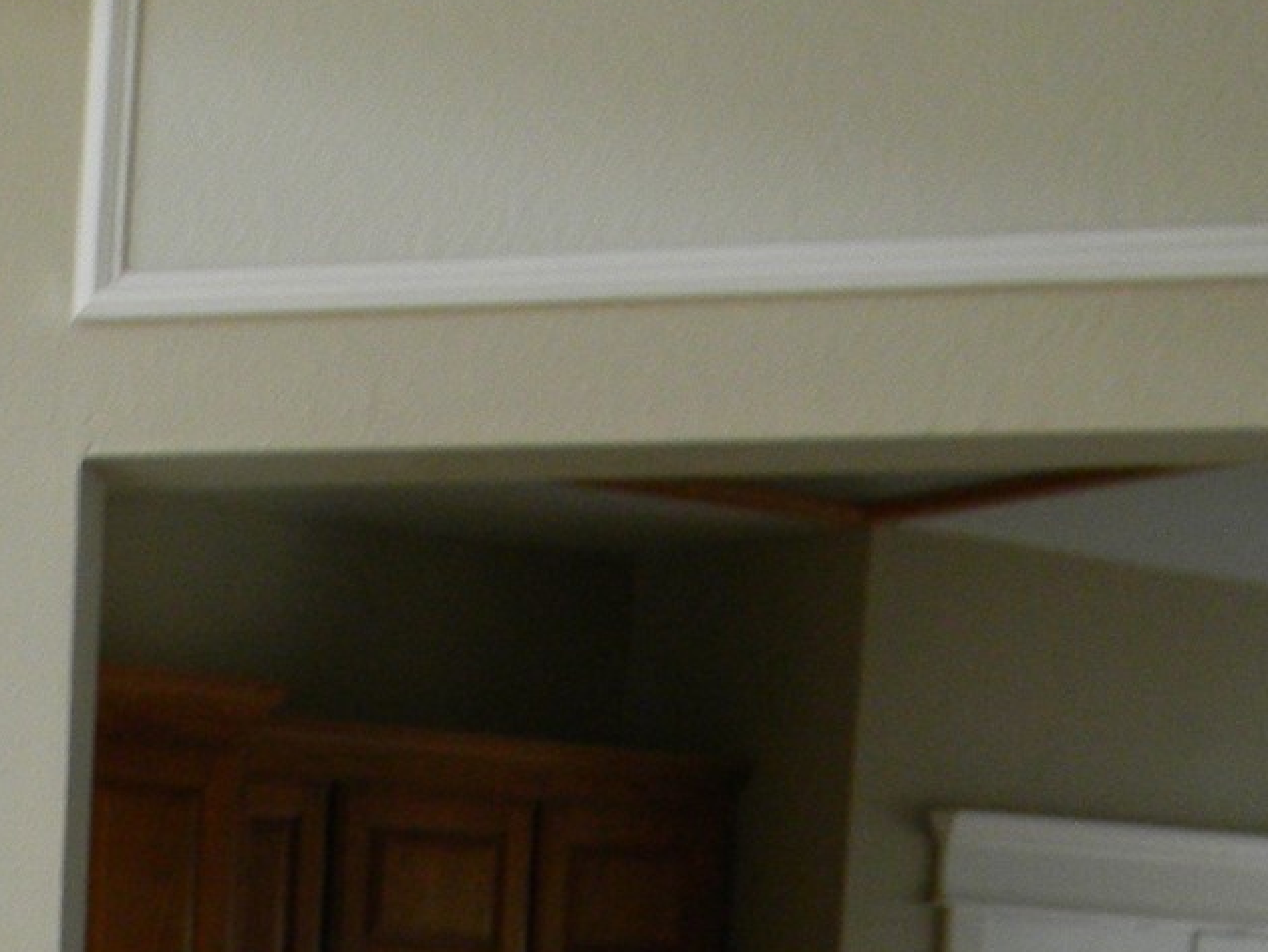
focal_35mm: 91
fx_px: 3335
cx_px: -439
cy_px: 1326
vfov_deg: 15.3
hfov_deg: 19.6
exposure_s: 1/30
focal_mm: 5
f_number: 3.5
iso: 147
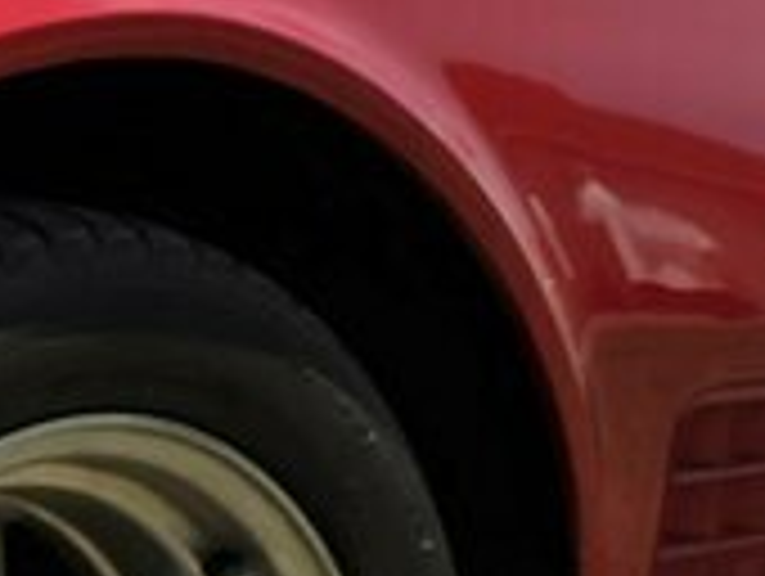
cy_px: 468
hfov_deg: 11.6
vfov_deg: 9.2
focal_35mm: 162
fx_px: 3585
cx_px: -423
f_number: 1.7
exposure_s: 1/7333
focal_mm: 6.3
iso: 80
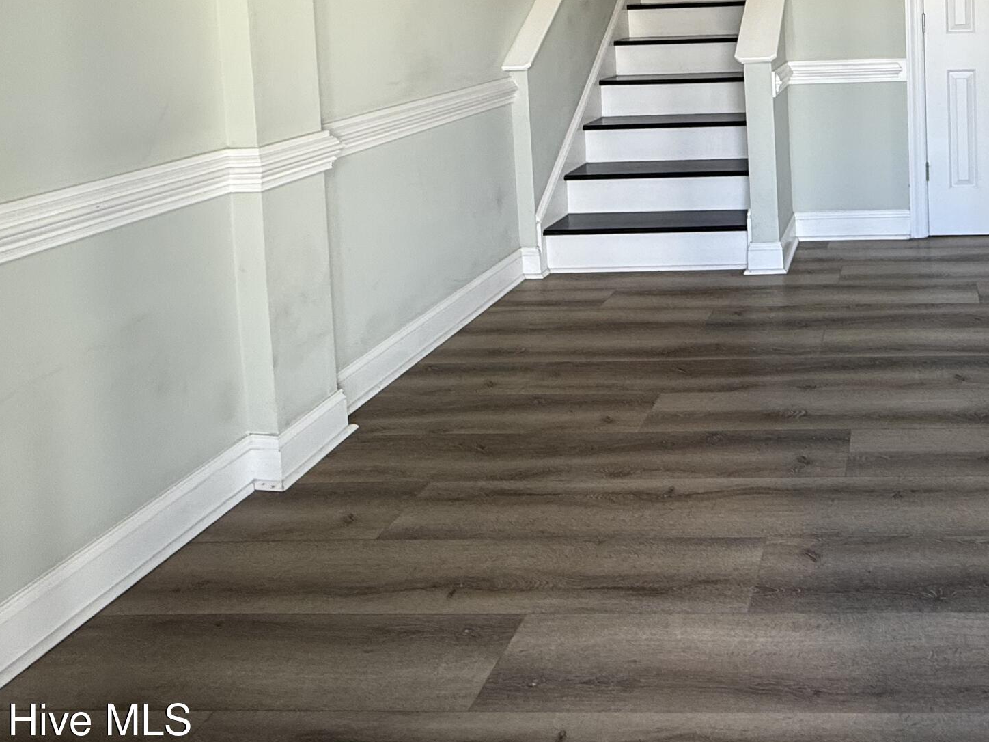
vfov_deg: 42.5
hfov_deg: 53.9
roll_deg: +1.8
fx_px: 829
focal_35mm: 29
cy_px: 22
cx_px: 889
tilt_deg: -2.8
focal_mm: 2.22
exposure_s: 1/120
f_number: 2.2
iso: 100
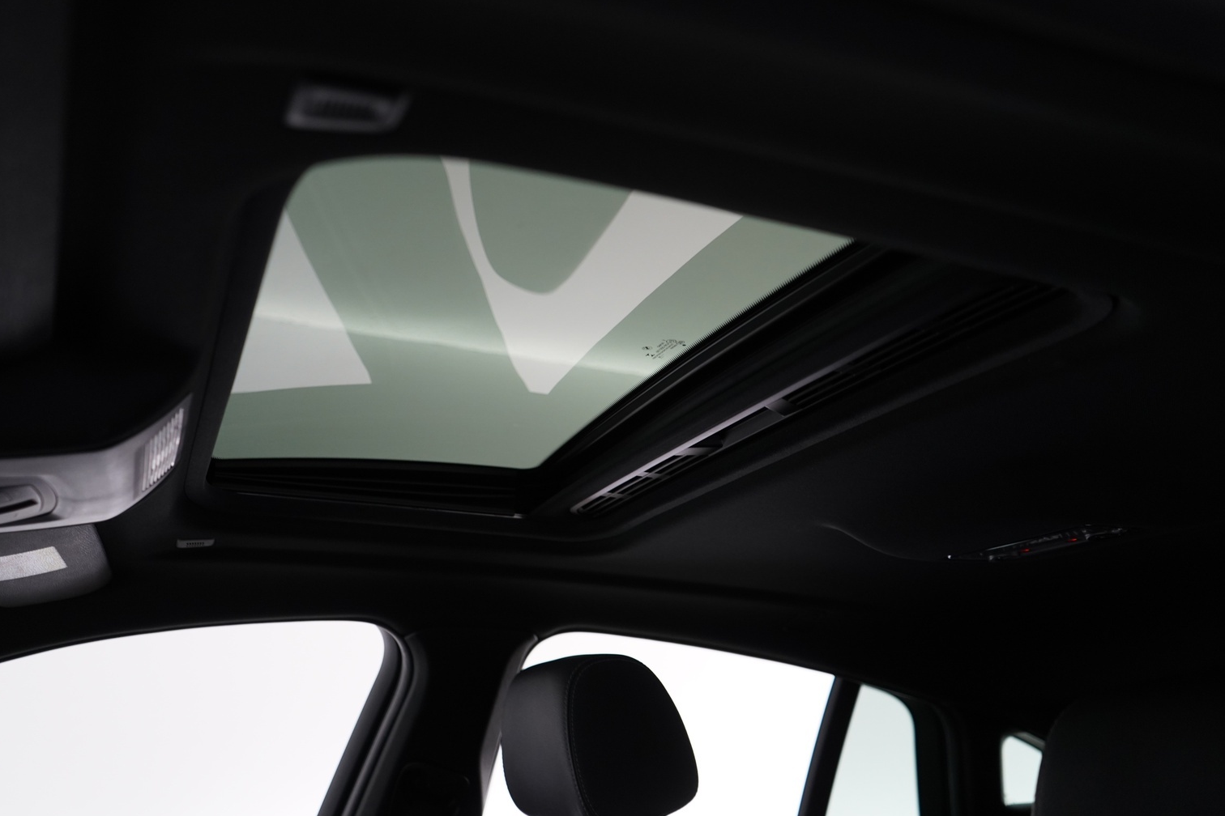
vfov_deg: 43.6
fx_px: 1021
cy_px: 389
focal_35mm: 30
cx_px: 580
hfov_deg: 61.9
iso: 1000
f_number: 3.5
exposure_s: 1/40
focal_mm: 28
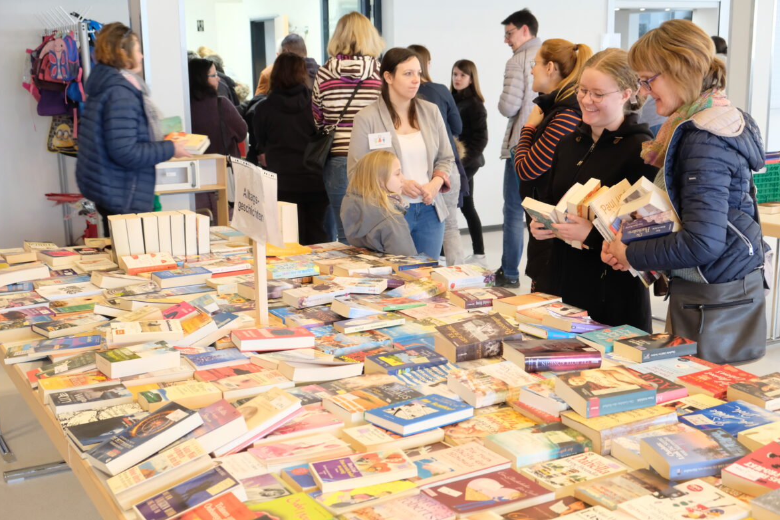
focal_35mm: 44
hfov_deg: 44.5
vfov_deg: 30.5
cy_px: 265
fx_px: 953
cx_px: 382
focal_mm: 28.9
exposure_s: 1/52
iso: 3200
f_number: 4
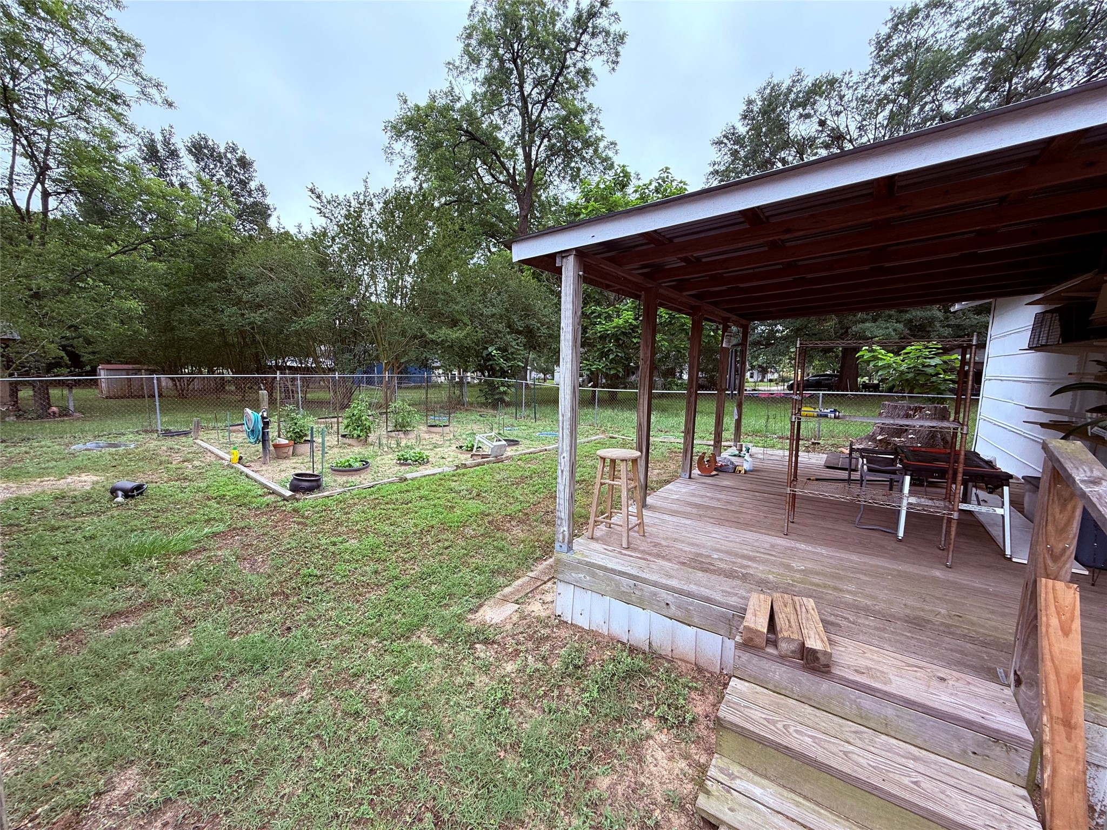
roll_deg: -1.4
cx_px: 554
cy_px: 415
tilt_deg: -7.0
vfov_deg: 85.7
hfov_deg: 102.1
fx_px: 448
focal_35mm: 14
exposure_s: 1/137
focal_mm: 2.22
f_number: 2.2
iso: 50
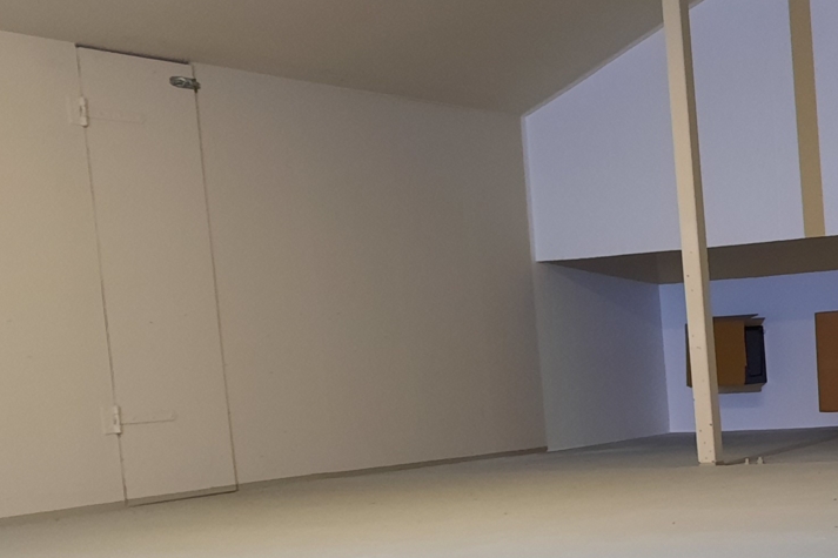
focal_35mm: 70
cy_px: 498
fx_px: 1629
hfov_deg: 26.8
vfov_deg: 19.1
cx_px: 896
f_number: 2
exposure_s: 1/33
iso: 400
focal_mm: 4.6
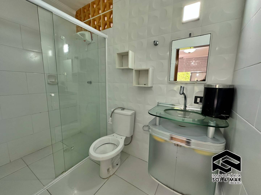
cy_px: 98
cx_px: 130
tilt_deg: -8.4
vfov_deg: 85.7
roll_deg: -1.4
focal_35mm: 14
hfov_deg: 102.1
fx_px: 106
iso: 160
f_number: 2.2
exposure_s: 1/60
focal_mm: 2.22
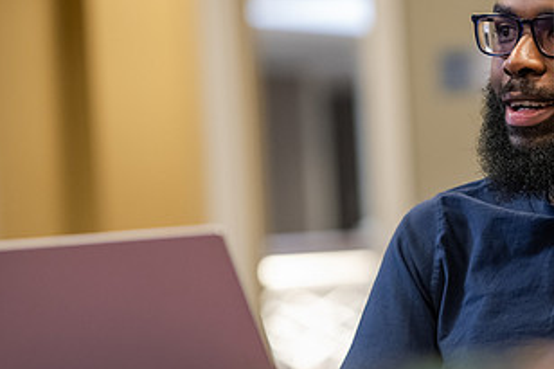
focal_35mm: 230
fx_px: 3537
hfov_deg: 8.9
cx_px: 500
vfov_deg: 6.0
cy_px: 159
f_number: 2.8
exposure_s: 1/200
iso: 2500
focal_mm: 122
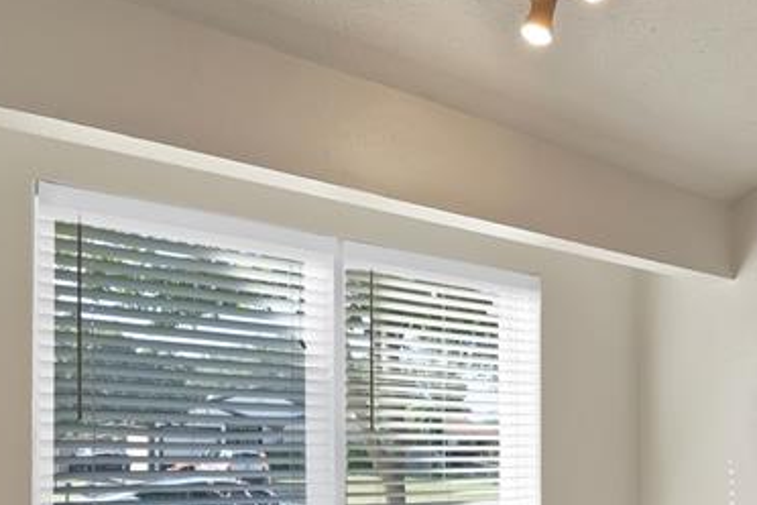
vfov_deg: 37.4
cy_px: 455
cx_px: 627
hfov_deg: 52.7
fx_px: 694
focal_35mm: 33
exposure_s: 1/25
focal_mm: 12
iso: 640
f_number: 9
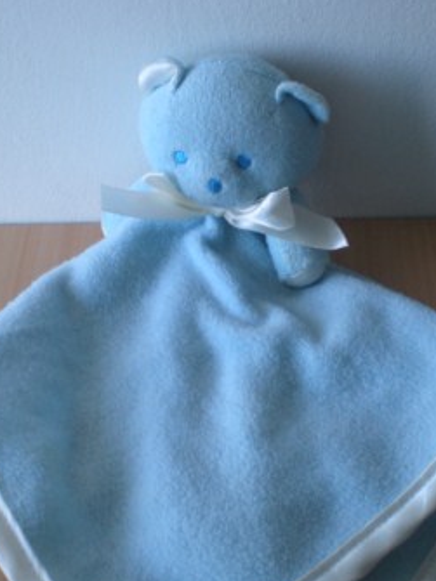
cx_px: 231
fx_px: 991
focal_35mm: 59
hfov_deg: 24.8
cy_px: 331
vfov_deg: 32.7
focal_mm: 6.3
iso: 130
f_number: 3.1
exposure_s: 1/59.8
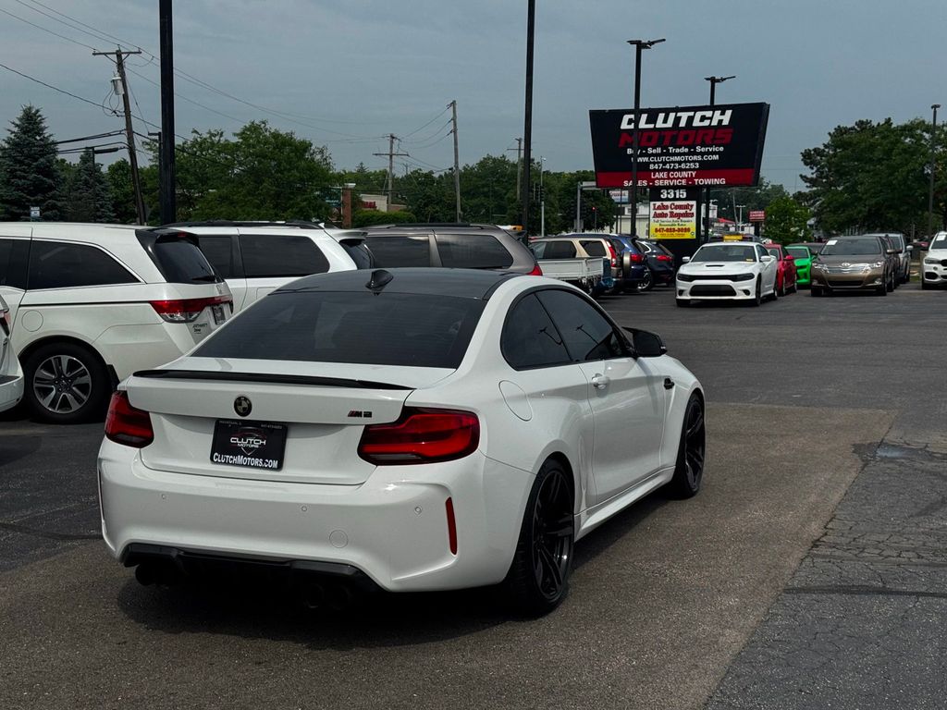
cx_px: 474
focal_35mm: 48
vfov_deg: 30.3
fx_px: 1313
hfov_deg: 39.7
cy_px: 355
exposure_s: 1/9009
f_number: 1.78
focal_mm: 6.76
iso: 80
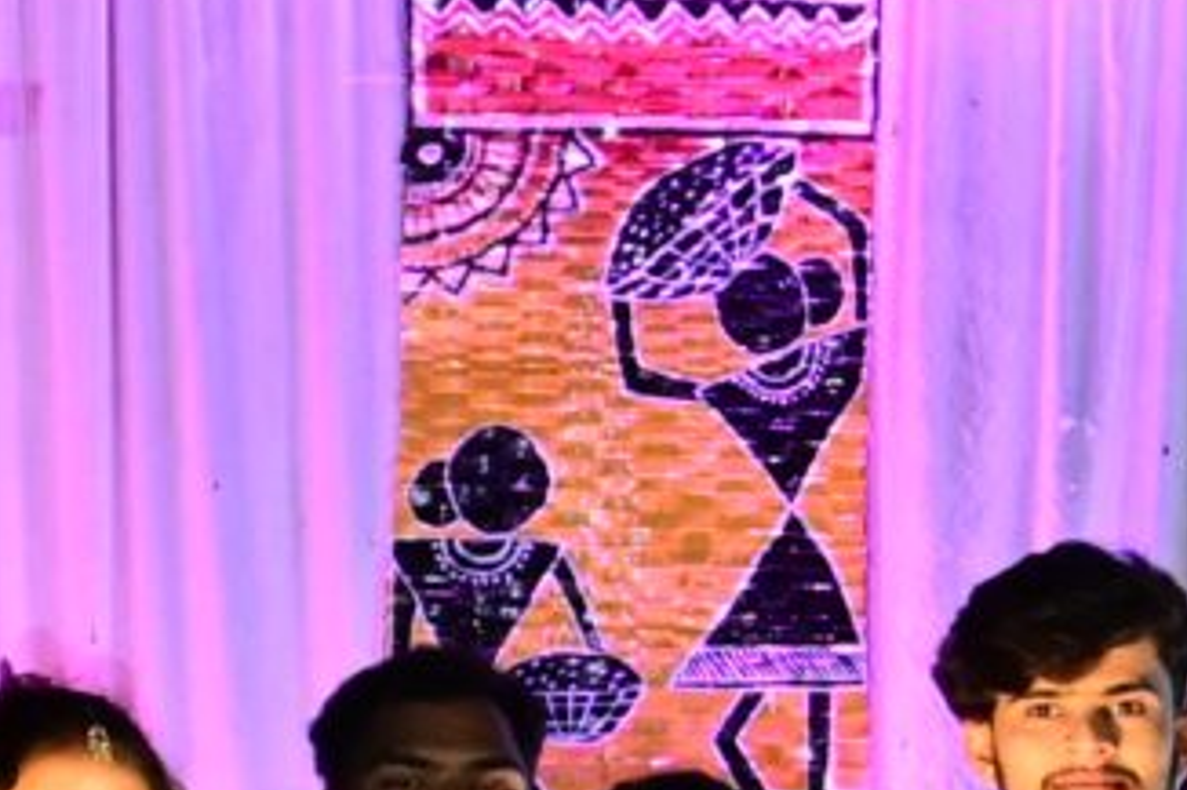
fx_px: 12160
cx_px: 3255
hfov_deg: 5.3
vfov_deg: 3.7
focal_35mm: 369
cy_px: 1094
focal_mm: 47
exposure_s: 1/125
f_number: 4
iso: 3200
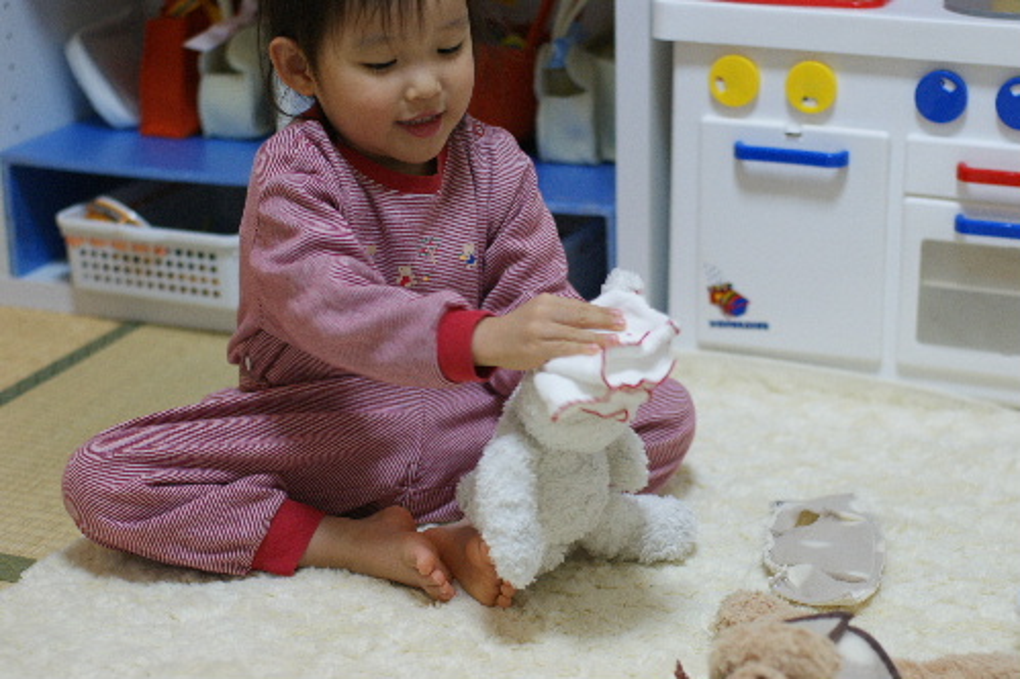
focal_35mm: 75
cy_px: 340
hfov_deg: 27.0
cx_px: 510
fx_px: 2124
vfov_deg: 18.2
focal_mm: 50
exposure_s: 1/80
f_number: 2
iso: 400
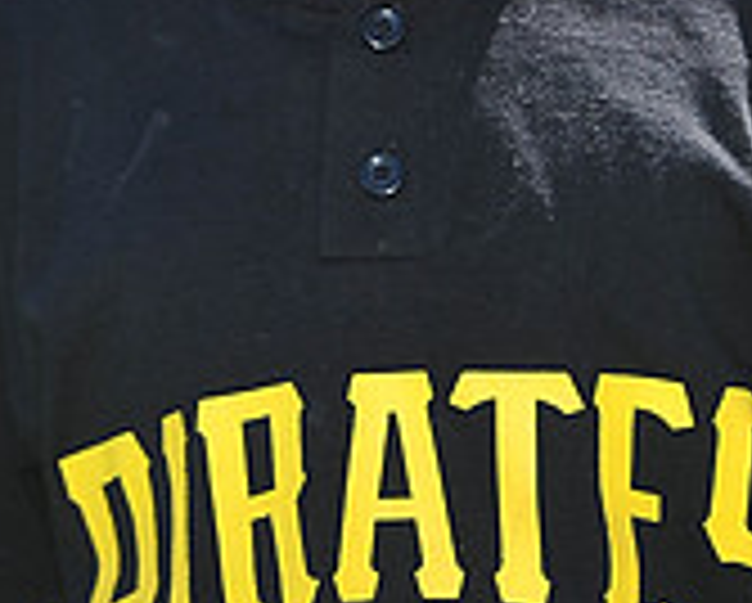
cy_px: -207
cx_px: 315
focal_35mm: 650
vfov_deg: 2.4
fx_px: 14484
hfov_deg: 3.0
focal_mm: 200
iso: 200
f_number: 4.5
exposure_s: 1/500
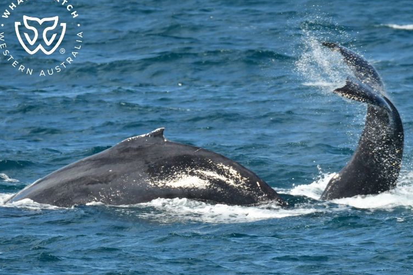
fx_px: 8418
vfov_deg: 1.9
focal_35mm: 734
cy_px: 135
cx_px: 215
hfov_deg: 2.8
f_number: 7.1
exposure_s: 1/2000
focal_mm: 460
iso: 400
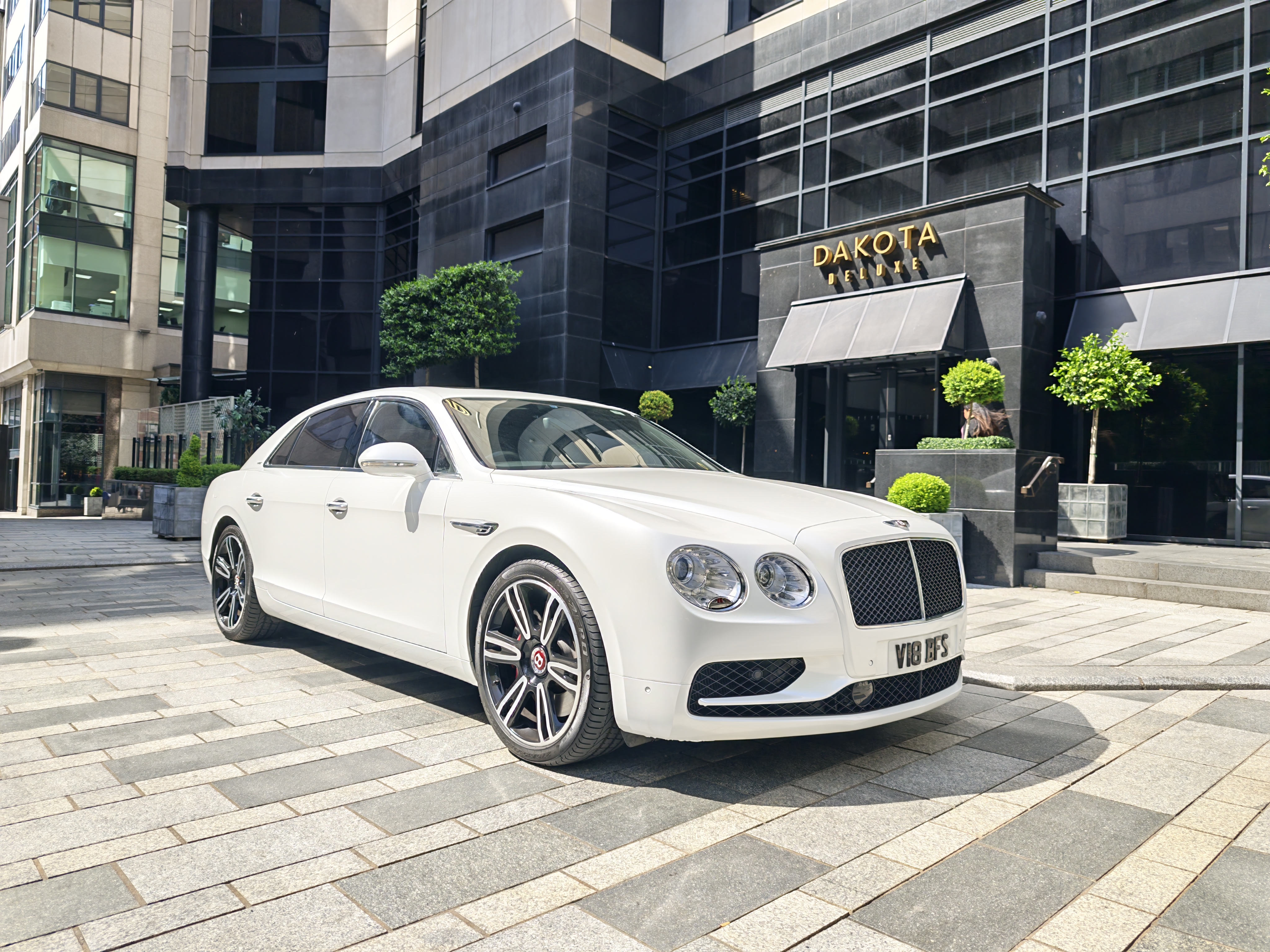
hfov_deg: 73.9
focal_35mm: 23
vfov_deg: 58.9
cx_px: 635
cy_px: 476
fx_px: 844
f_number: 1.6
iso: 50
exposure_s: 1/340
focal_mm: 6.55
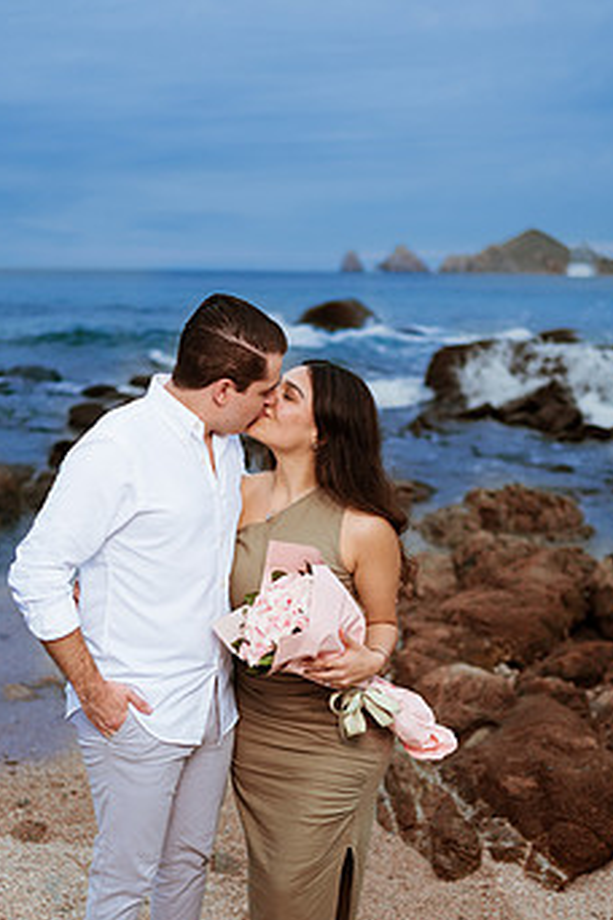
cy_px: 576
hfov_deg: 29.2
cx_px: 239
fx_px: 1175
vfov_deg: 42.4
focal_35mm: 46
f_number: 1.8
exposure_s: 1/640
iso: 100
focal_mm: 35
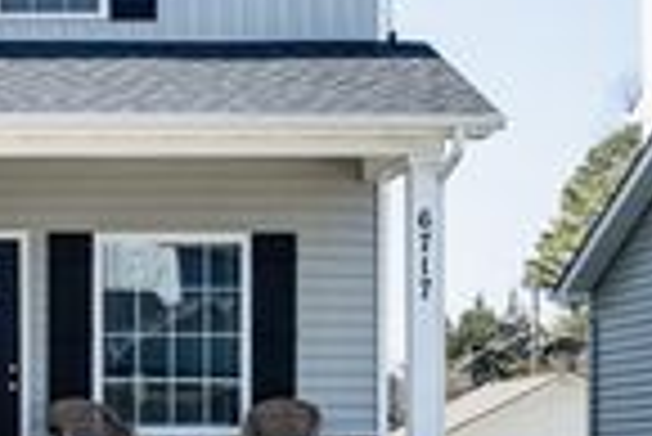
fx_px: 1994
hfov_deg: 17.6
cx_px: -157
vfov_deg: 12.5
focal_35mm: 110
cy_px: 173
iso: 250
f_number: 5.6
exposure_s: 1/500
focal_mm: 32
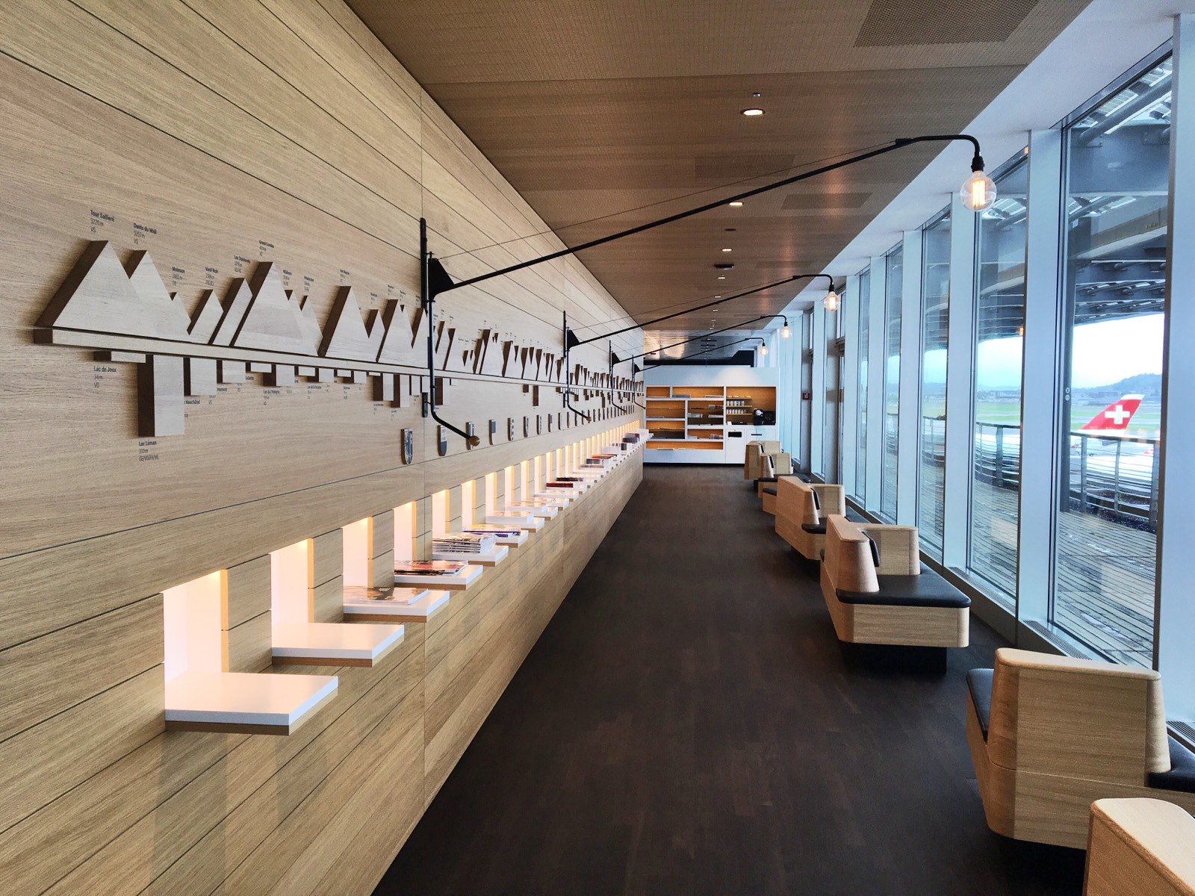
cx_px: 598
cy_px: 448
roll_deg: +0.5
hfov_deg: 61.7
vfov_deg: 48.2
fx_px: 1001
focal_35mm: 29
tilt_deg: -3.2
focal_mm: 4.15
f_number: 2.2
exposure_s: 1/115
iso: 25
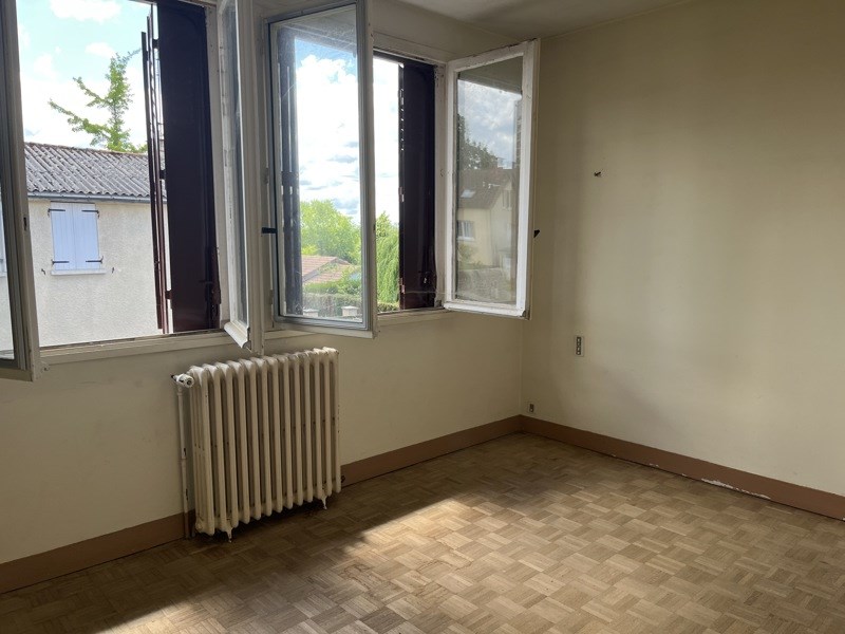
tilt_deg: -7.4
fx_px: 635
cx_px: 422
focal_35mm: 26
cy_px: 317
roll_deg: +0.0
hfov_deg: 67.3
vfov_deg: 53.1
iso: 50
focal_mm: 5.1
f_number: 1.6
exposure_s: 1/362
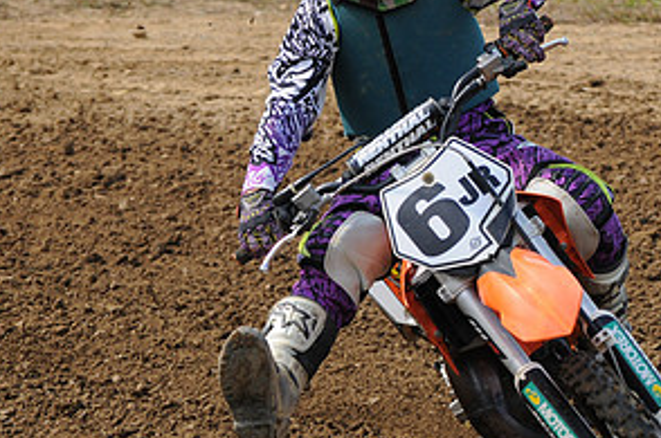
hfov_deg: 5.7
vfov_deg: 3.8
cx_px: 546
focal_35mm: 361
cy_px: 163
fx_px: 6617
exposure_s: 1/1000
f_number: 6.3
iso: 400
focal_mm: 122
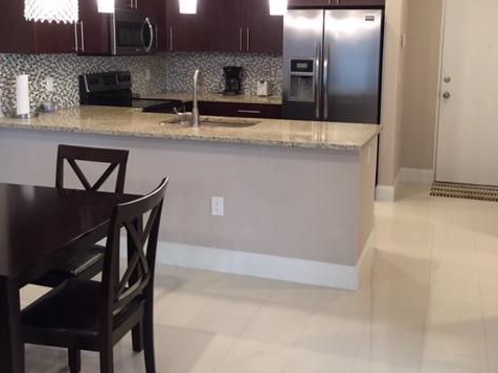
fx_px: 561
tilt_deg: -8.1
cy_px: 132
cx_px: 262
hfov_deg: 47.8
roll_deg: -1.3
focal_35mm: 39
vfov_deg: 36.5
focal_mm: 4.15
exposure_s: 1/30
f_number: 2.2
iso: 125
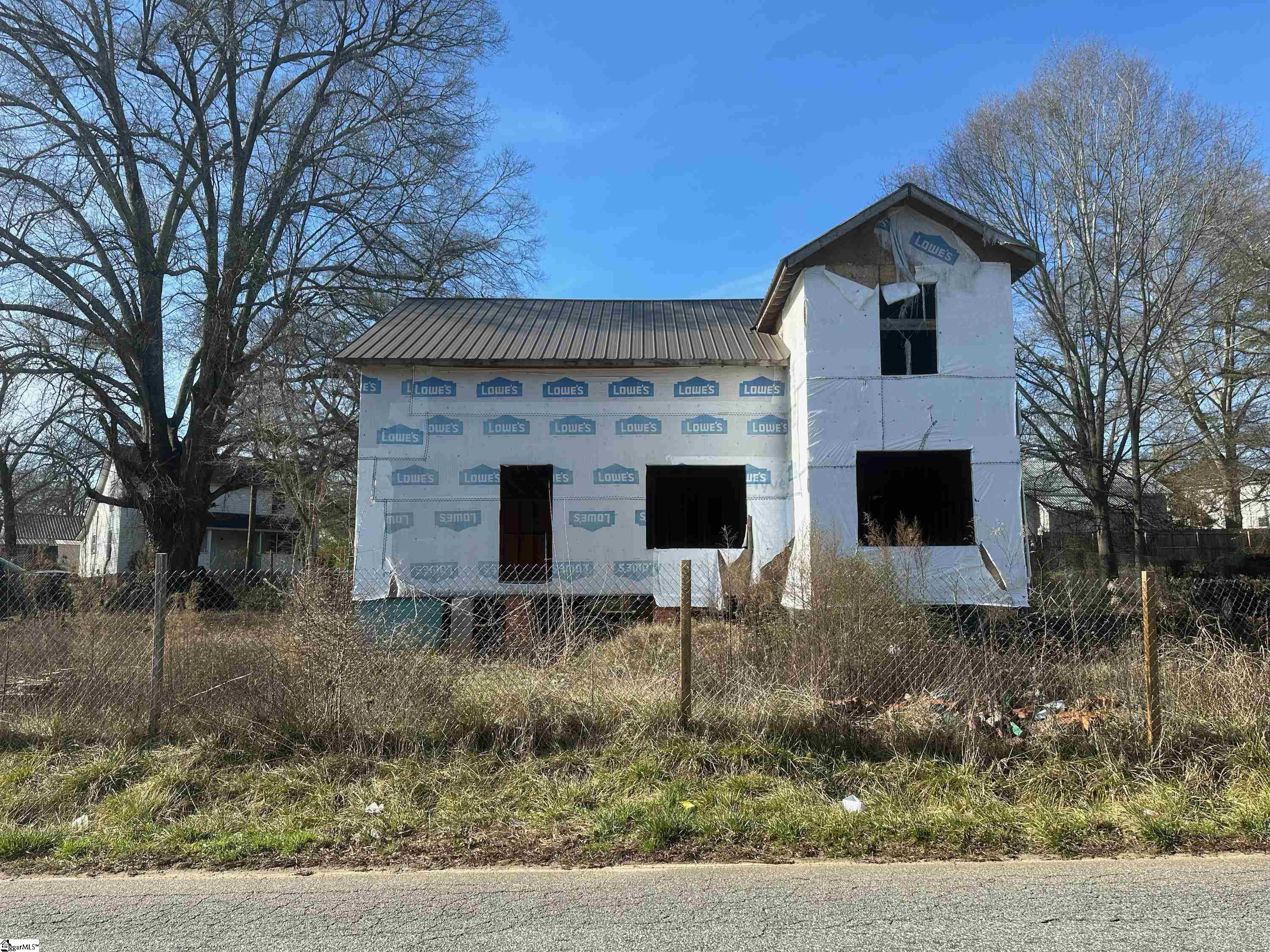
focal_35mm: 24
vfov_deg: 56.8
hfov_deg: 71.6
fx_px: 881
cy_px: 476
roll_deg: -0.1
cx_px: 635
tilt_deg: +7.7
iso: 80
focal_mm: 6.86
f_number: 1.78
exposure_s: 1/2155
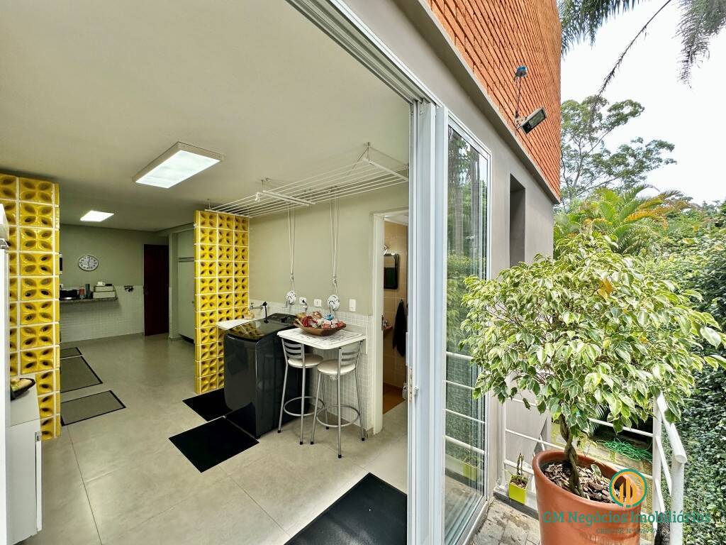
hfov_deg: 102.1
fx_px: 294
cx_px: 363
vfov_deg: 85.7
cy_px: 272
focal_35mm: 14
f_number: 2.2
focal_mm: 2.22
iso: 50
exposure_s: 1/99
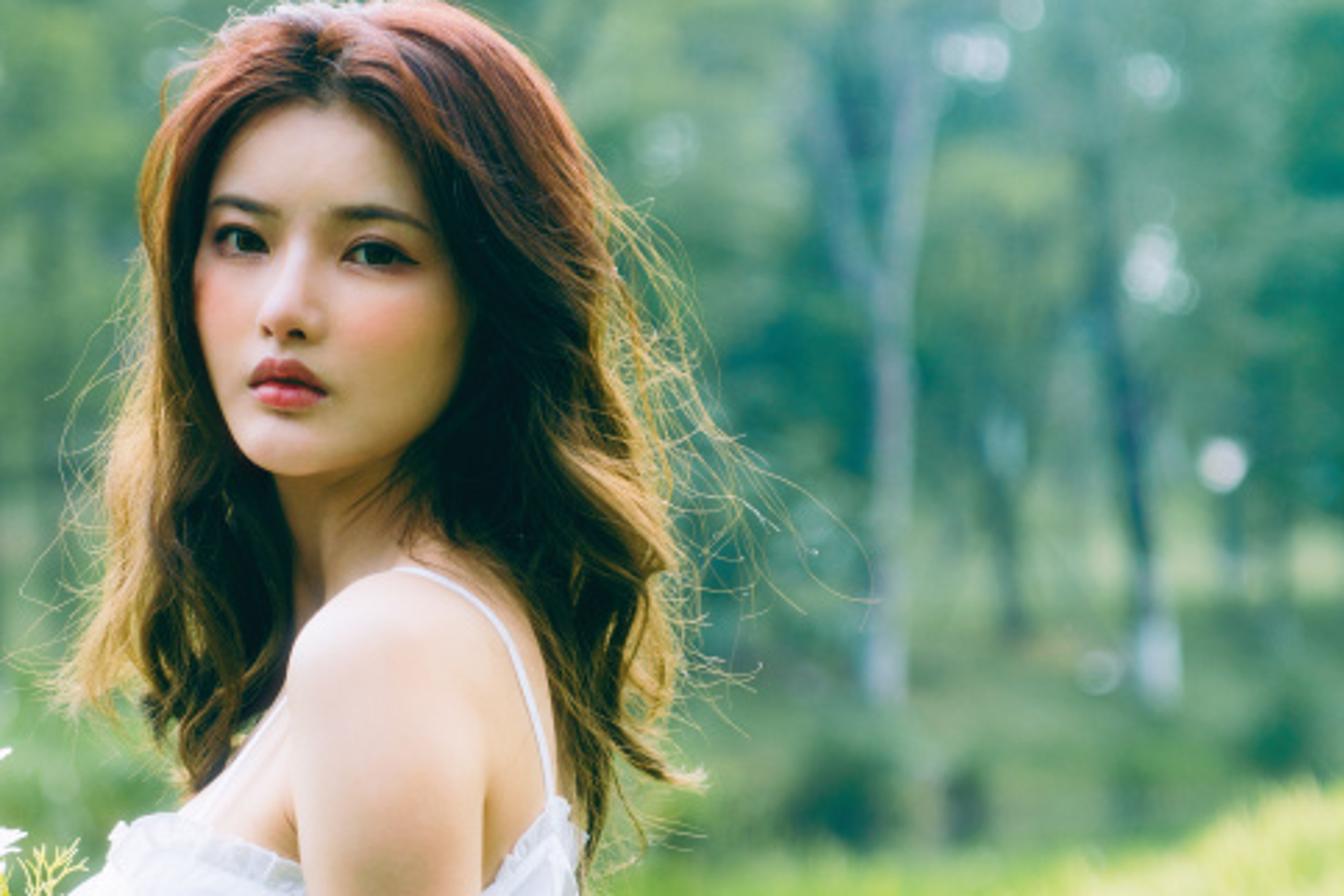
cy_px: 807
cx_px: 284
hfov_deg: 11.8
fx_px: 6495
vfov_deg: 7.9
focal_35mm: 174
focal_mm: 70
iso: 125
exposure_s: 1/500
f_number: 2.8
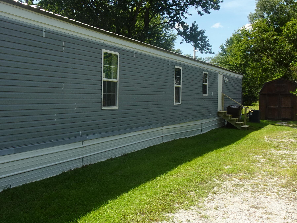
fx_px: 343
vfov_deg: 36.0
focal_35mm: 40
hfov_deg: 46.3
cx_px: 108
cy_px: 110
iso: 80
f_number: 3.5
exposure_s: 1/500
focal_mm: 4.25
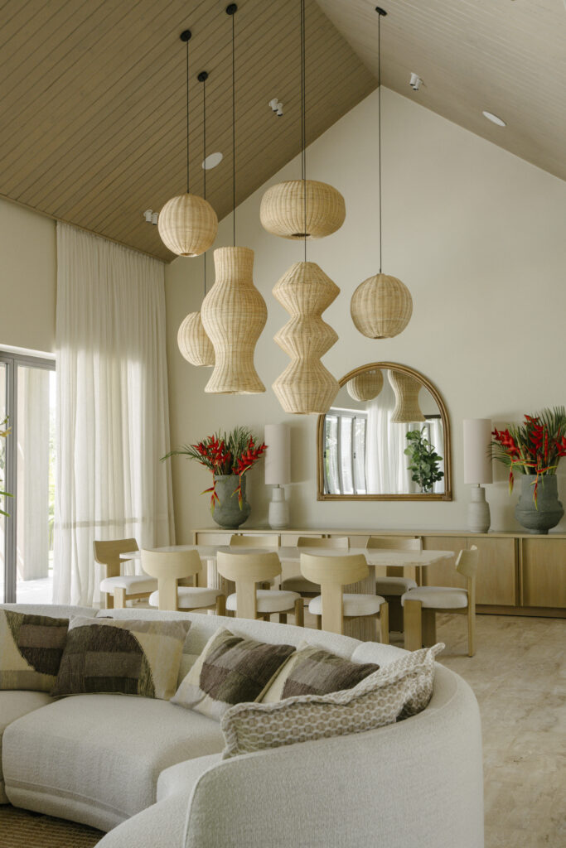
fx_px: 990
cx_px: 283
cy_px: 424
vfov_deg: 46.4
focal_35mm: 42
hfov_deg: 31.9
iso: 400
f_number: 7.1
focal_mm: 42
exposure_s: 1/160
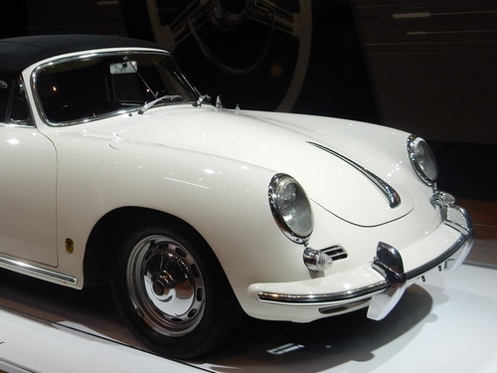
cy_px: 126
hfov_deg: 35.3
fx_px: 775
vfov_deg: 26.9
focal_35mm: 54
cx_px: 179
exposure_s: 1/200
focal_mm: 5.4
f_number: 4
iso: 125
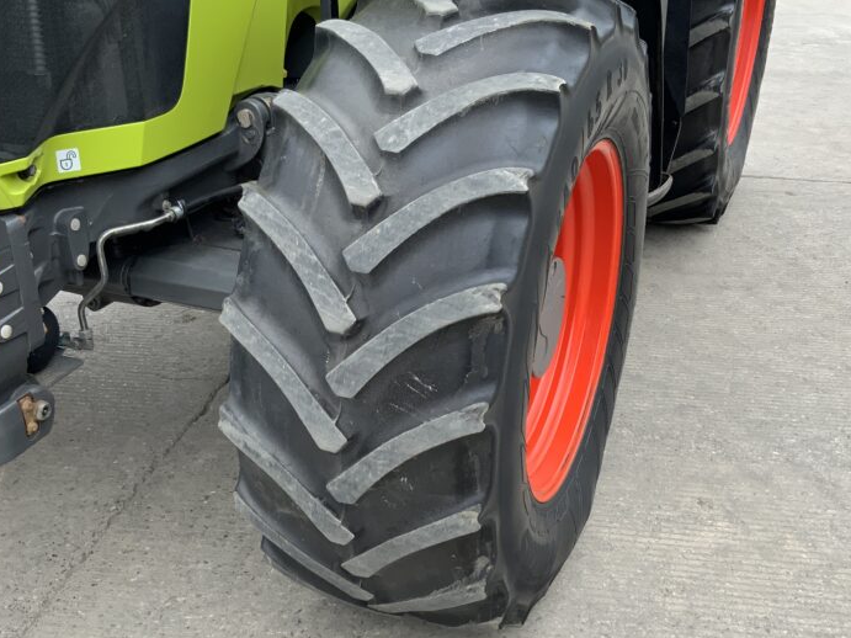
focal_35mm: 43
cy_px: 353
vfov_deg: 33.6
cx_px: 458
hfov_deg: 43.8
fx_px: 1057
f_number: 1.8
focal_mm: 3
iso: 16
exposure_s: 1/289
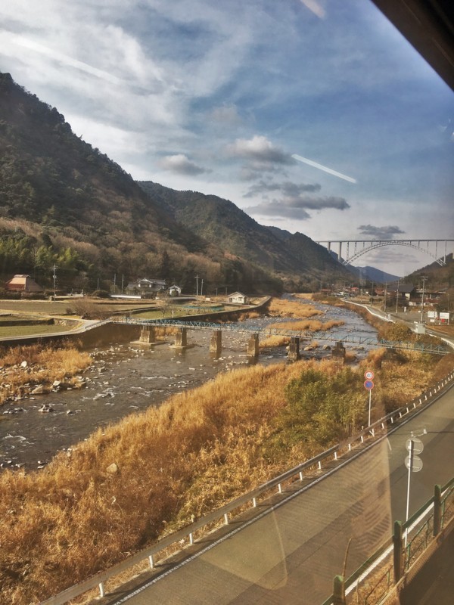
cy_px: 302
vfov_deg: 61.7
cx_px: 227
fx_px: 507
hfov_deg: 48.2
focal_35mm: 29
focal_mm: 4.15
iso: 25
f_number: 2.2
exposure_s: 1/1054
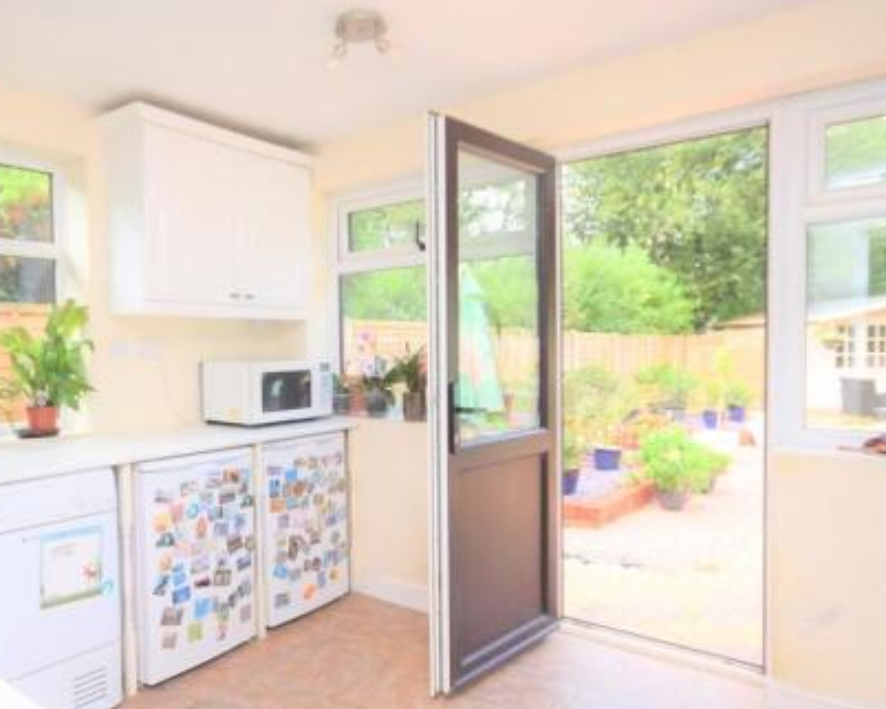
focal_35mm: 26
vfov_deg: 54.3
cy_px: 360
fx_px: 692
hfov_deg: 64.4
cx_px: 338
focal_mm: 11.5
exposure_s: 1/125
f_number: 5.6
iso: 360
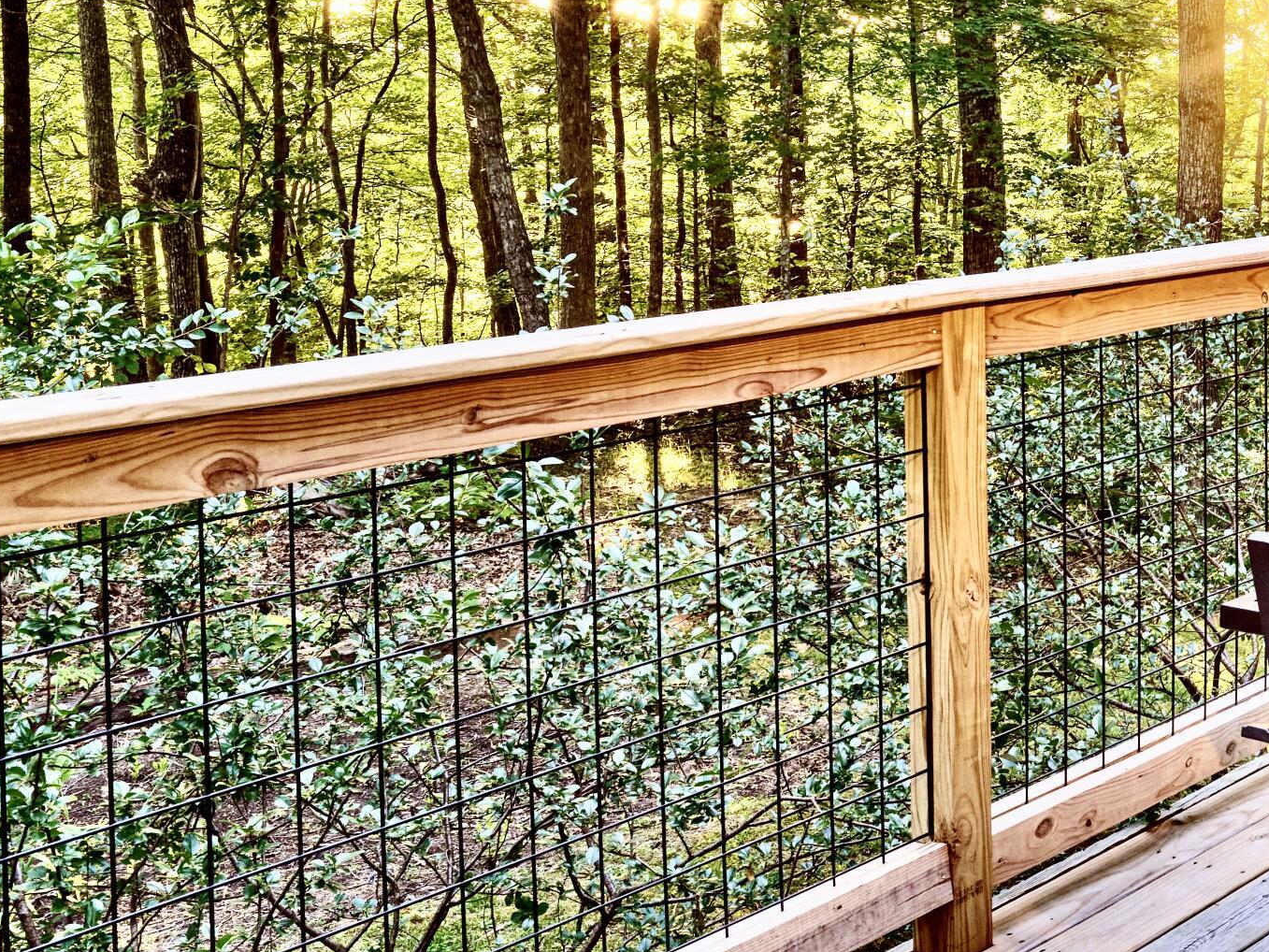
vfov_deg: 27.7
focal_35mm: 51
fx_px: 1870
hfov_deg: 33.8
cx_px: 1304
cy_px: 123
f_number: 14
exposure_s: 1/10
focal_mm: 24
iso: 1000
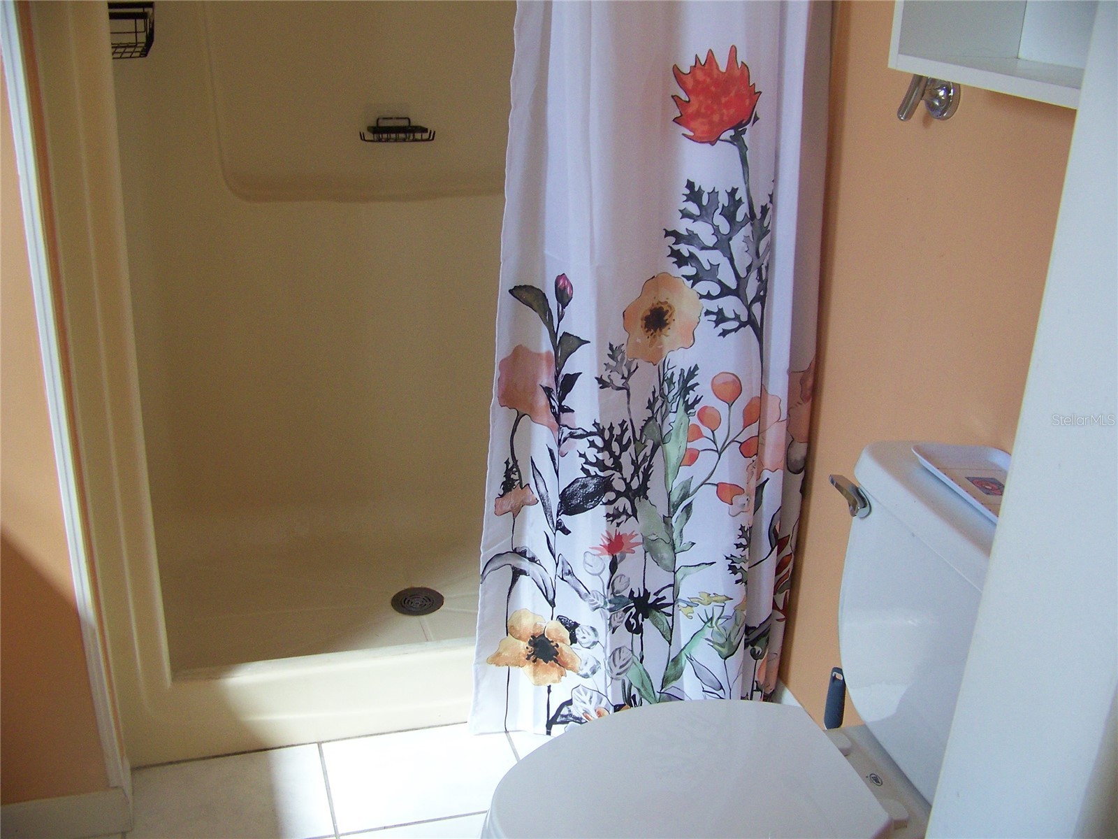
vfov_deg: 39.7
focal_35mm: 36
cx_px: 559
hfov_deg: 51.4
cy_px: 420
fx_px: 1163
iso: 160
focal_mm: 5.85
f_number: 2.8
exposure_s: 1/30
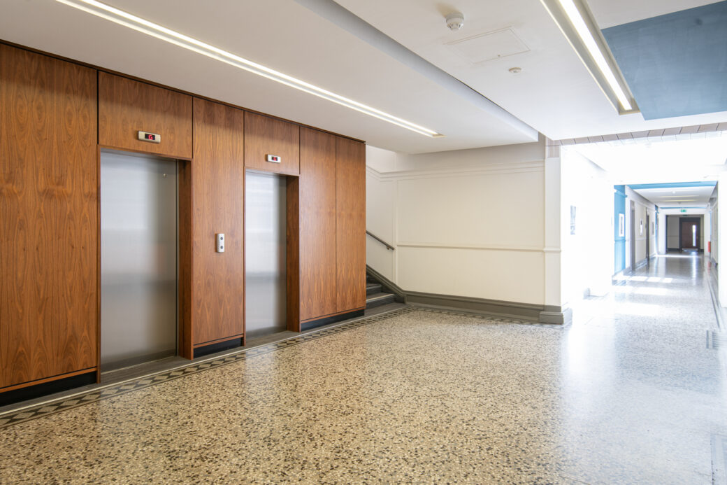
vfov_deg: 57.2
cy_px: 242
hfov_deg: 78.6
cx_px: 364
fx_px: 444
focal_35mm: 22
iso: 100
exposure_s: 1/2.5
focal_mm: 22
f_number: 8
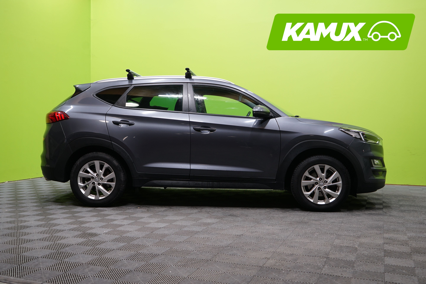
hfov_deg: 53.1
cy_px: 142
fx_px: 426
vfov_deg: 36.9
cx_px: 213
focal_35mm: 36
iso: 320
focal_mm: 36
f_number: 4.5
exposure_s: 1/30
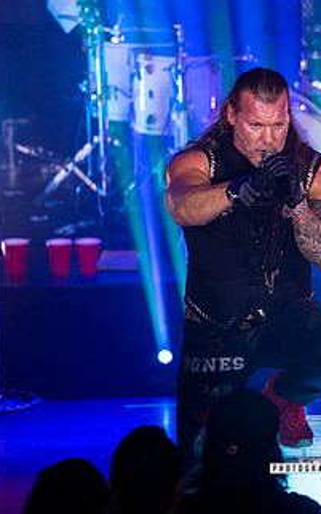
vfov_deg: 7.8
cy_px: 260
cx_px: 480
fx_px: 3769
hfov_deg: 4.8
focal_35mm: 269
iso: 1000
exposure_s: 1/400
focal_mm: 134
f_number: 2.8
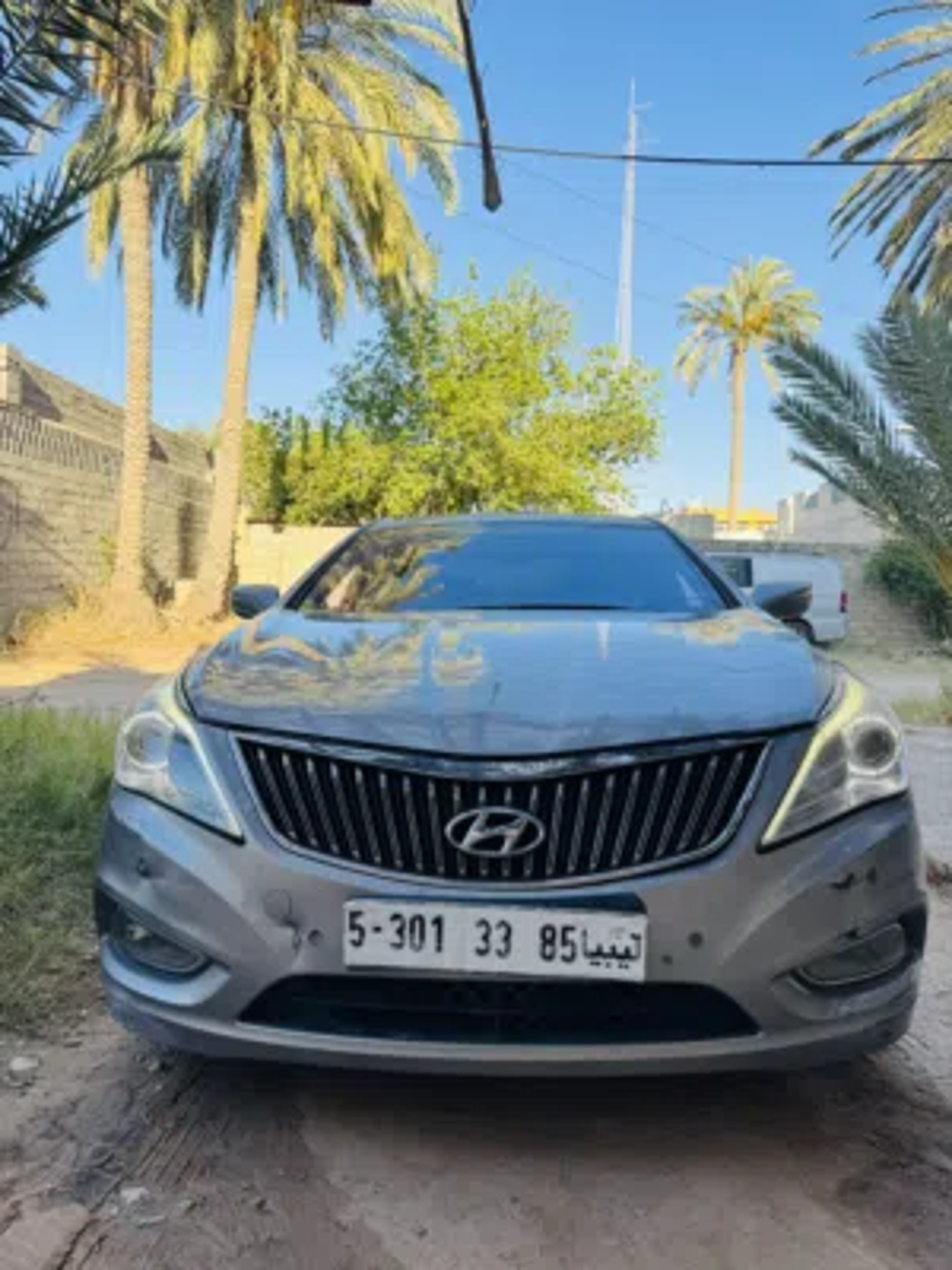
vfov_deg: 71.6
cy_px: 635
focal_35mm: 24
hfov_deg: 56.8
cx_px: 476
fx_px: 880
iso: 80
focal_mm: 6.76
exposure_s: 1/442
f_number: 1.78
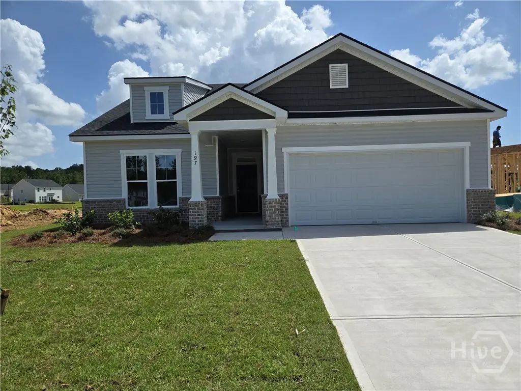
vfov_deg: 58.9
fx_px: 346
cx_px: 260
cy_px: 196
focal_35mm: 23
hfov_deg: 73.9
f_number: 1.8
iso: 25
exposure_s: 1/2961
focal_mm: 5.4
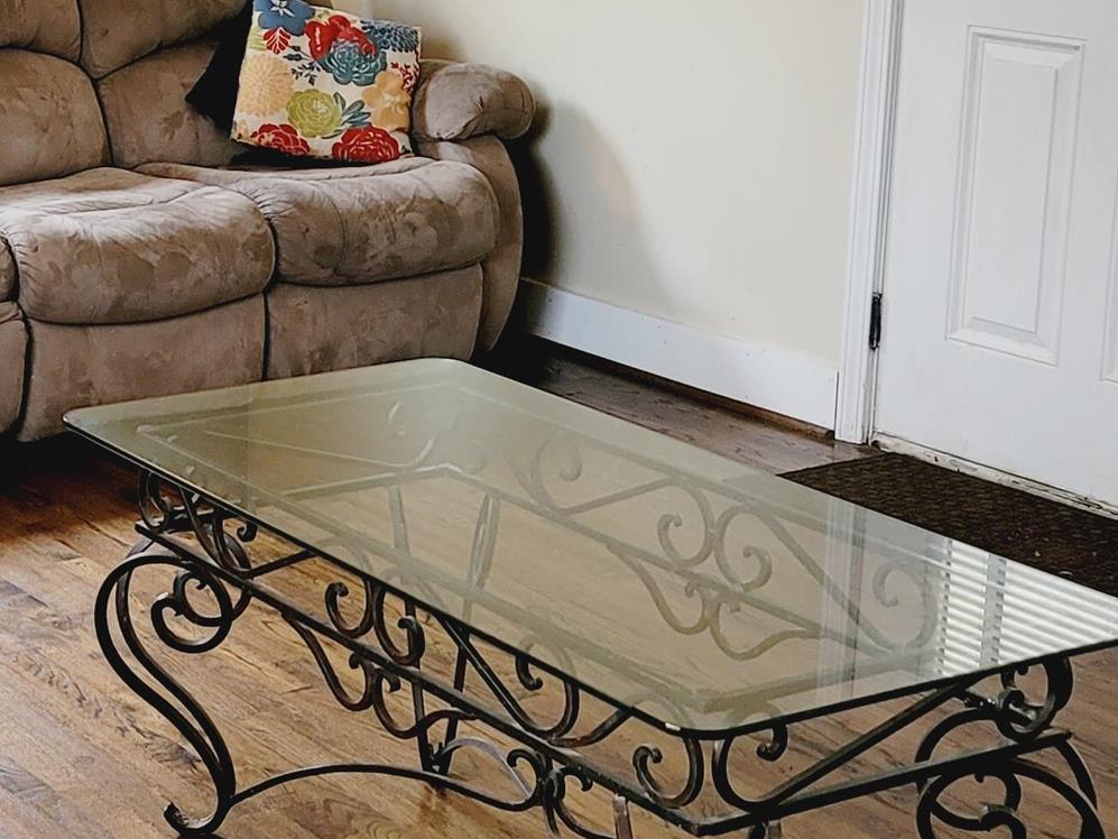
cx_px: 27
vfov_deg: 19.0
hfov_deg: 24.3
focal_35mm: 77
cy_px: 215
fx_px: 2487
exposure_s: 1/40
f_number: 1.8
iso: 160
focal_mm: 7
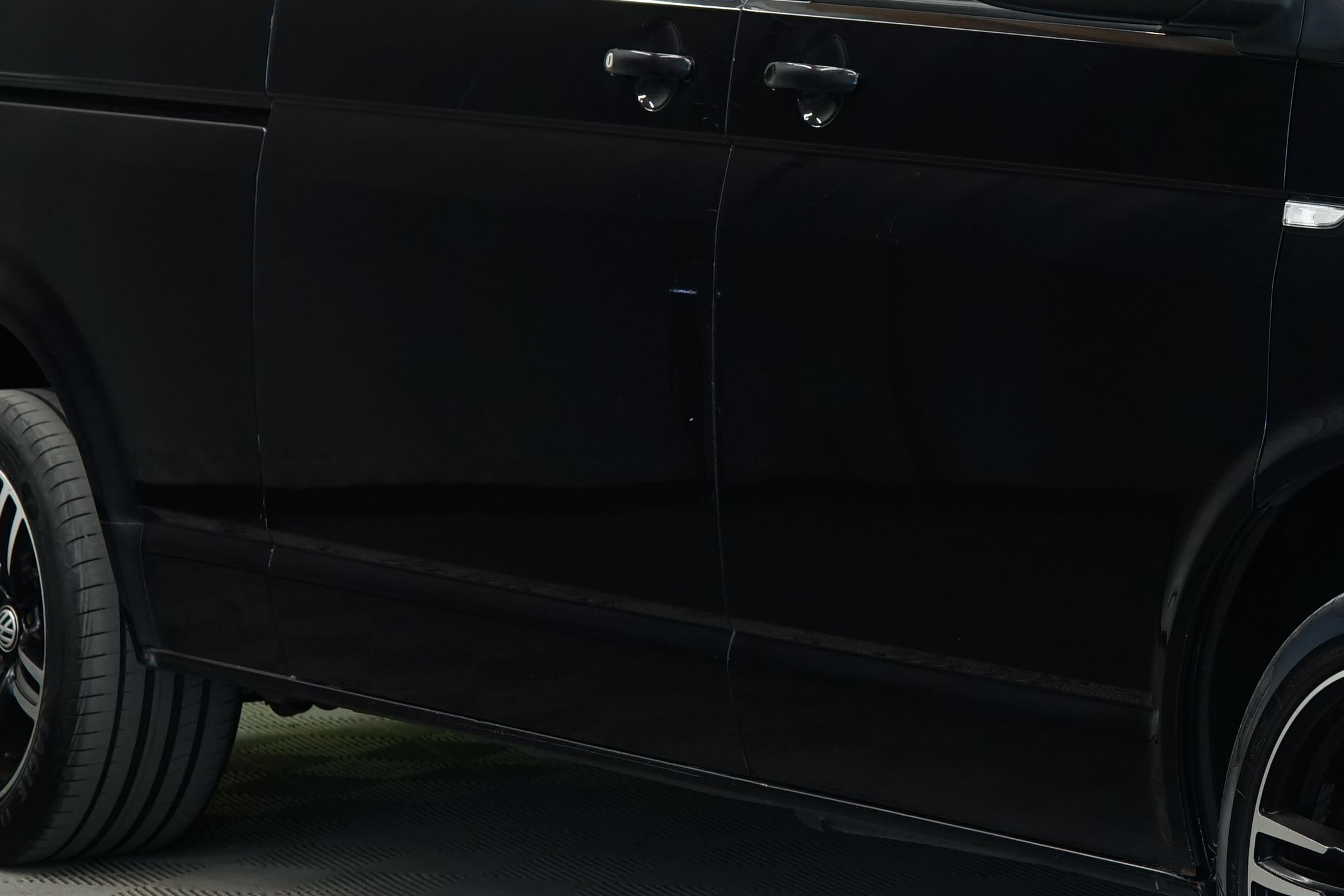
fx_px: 7019
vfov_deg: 7.3
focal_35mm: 188
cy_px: 305
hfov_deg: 10.8
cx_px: 1453
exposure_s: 1/15
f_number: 5.6
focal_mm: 67
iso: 500
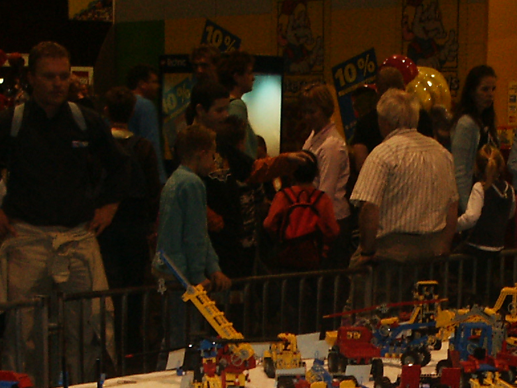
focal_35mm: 102
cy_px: 430
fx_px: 1523
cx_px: 410
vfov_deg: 14.2
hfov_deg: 19.1
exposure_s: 1/45
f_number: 3
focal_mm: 7.18
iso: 200
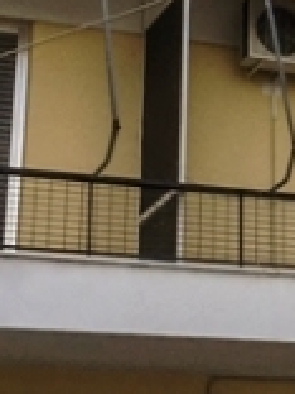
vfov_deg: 13.6
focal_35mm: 143
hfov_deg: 9.9
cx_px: 504
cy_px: 5
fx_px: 1625
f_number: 2.2
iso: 32
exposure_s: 1/2000
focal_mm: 4.15
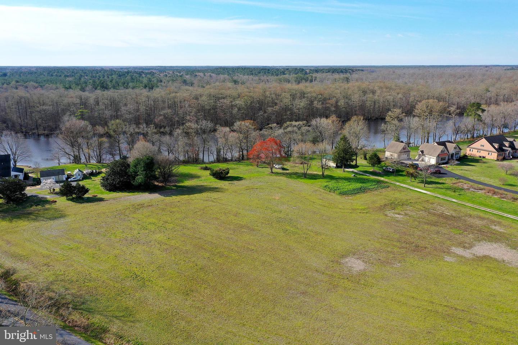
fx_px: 403
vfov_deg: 46.4
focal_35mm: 28
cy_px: 172
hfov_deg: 65.5
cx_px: 259
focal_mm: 10.26
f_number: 5.6
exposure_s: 1/320
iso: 100
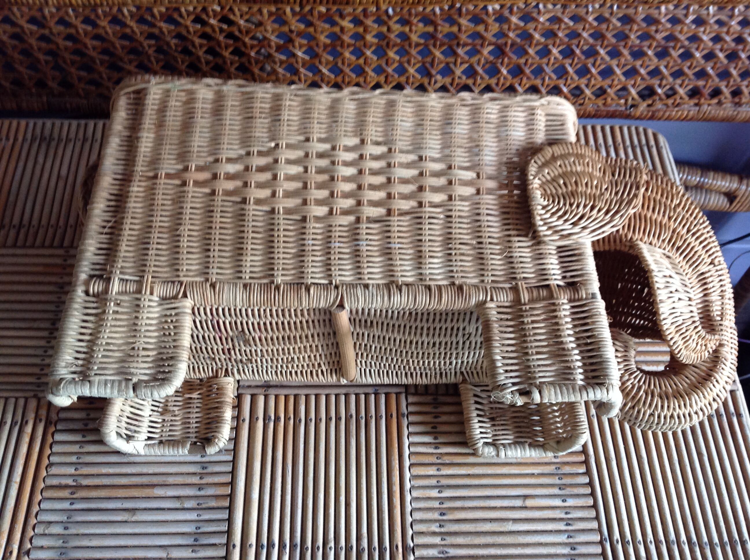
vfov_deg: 40.6
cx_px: 375
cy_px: 280
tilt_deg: -60.0
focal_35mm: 35
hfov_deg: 52.7
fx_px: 757
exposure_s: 1/15
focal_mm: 4.28
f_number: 2.4
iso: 125
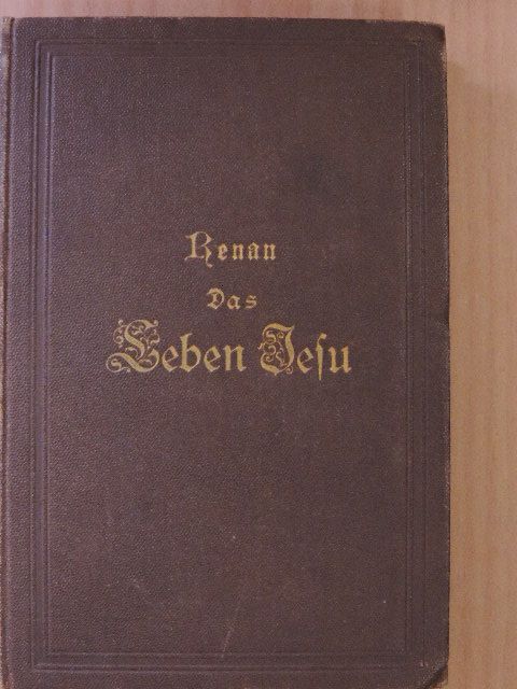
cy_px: 344
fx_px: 1195
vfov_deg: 32.2
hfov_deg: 24.4
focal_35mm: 60
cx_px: 258
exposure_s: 1/100
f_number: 3.7
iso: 1600
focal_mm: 10.7
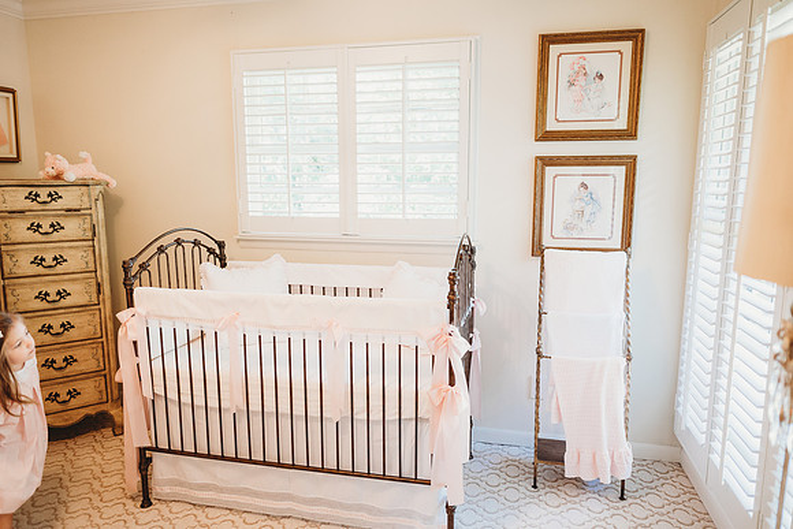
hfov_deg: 73.7
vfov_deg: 53.2
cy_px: 264
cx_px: 396
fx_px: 529
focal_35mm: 24
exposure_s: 1/160
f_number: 2.5
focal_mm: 24
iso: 800
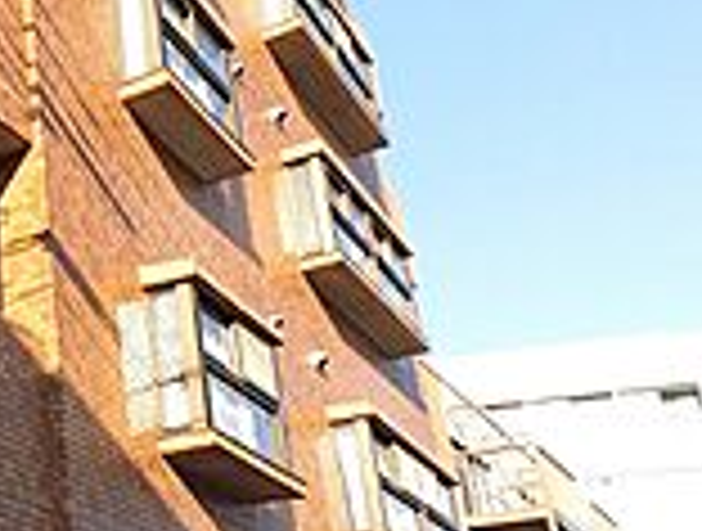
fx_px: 1180
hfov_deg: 27.5
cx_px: -218
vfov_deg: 25.3
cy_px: 306
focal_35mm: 58
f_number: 2.8
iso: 64
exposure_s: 1/400
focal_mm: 2.87
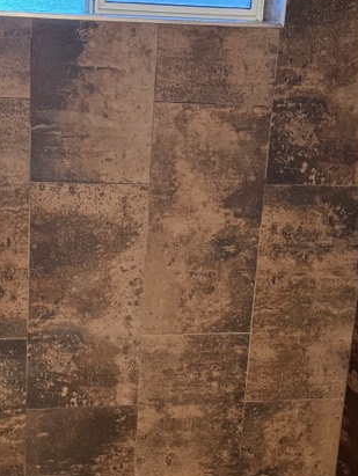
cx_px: 129
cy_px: 316
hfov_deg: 21.0
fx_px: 964
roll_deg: -2.3
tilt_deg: -18.0
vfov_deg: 27.6
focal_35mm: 70
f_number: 1.78
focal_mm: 6.76
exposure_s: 1/40
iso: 800
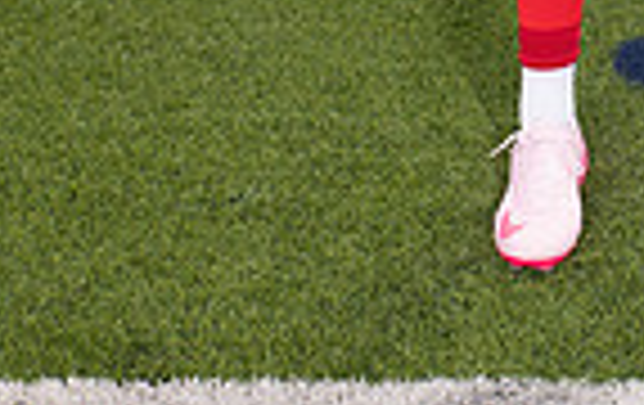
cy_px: -603
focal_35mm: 112
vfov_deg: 10.1
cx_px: 662
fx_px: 1970
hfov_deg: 18.1
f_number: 7.1
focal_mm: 35
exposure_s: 1/400
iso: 125
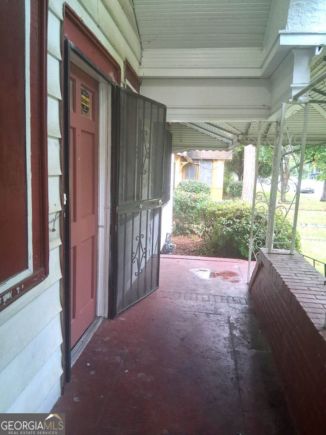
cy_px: 218
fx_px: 326
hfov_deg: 53.1
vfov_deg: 67.3
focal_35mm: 26
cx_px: 163
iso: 250
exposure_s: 1/60
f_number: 1.8
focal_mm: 3.98
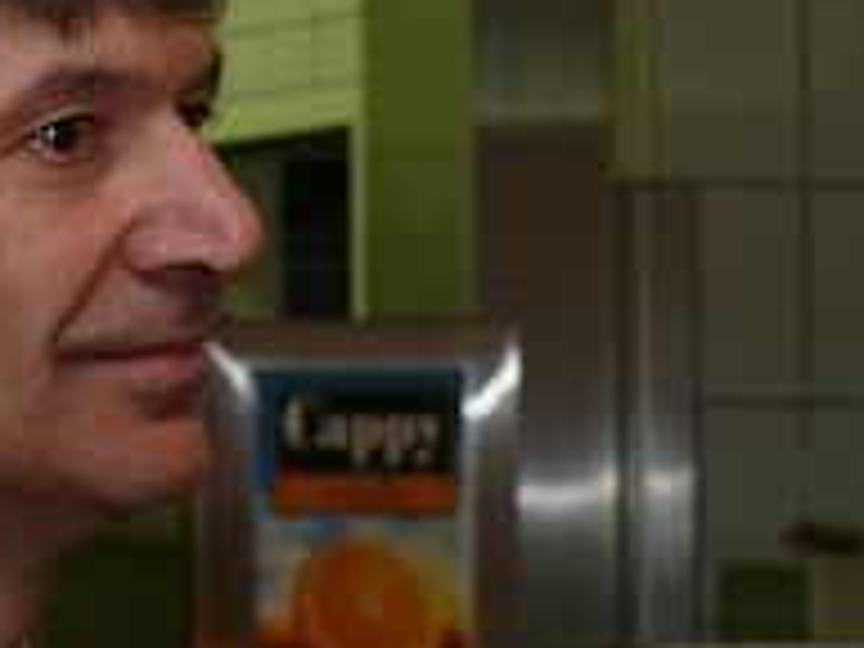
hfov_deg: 5.6
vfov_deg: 4.2
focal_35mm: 356
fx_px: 8886
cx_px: -14
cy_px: 189
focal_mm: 20.3
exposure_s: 1/30
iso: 100
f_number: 4
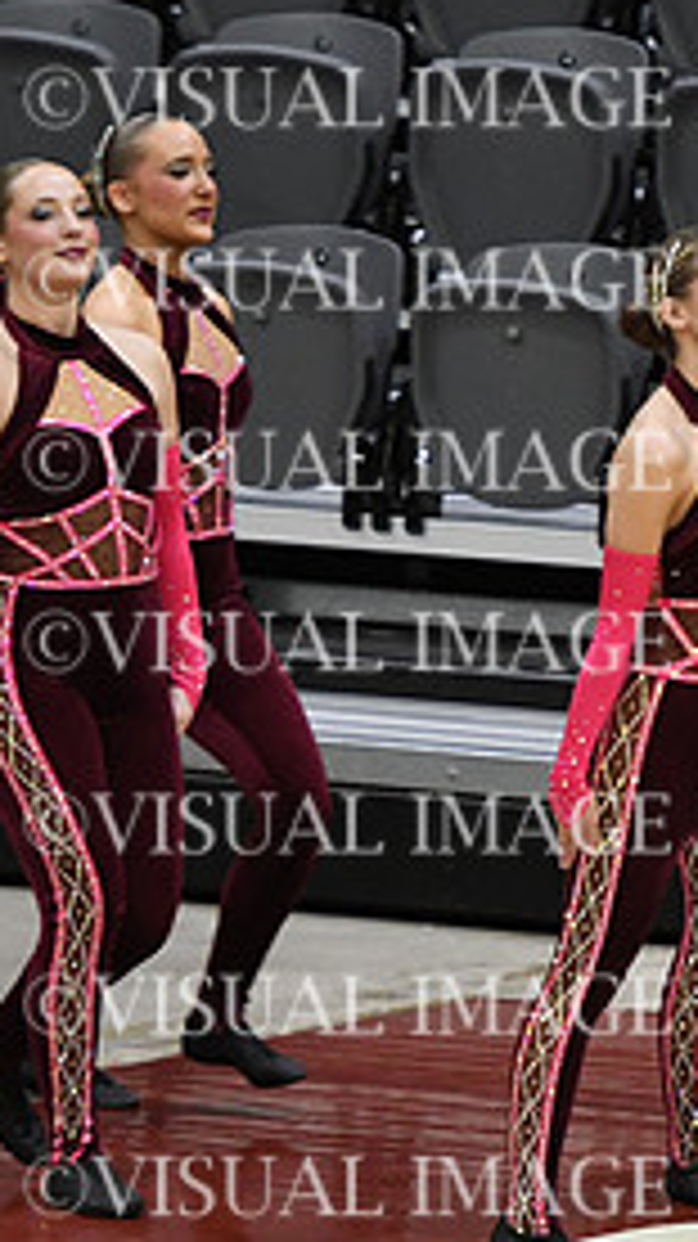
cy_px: 551
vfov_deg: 3.7
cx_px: 675
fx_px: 19009
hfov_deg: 2.1
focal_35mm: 577
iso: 3200
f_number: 2.8
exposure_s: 1/400
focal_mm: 175
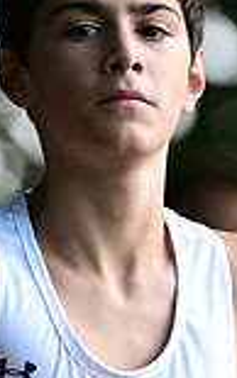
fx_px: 11822
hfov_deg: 1.1
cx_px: 72
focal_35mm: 1145
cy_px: 563
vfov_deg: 1.8
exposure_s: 1/2500
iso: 1400
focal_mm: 300
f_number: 2.8
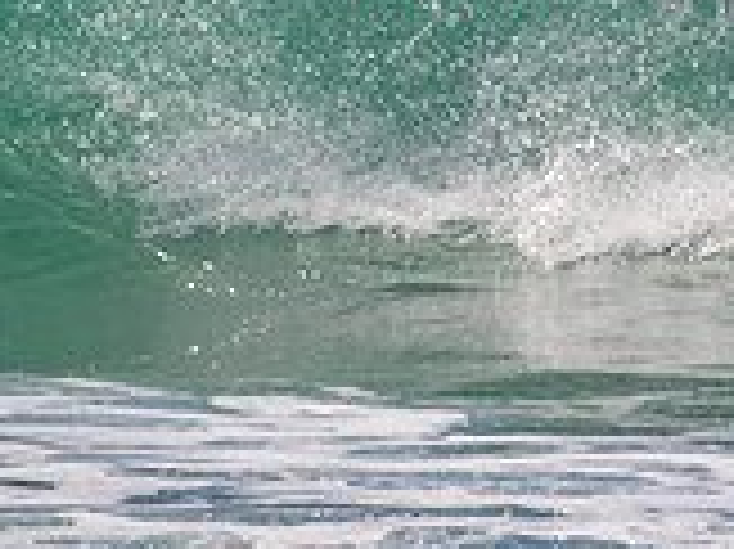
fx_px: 58099
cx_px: 793
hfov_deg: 0.7
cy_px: -115
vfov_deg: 0.5
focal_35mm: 2742
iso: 640
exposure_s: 1/2000
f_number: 11
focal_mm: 800
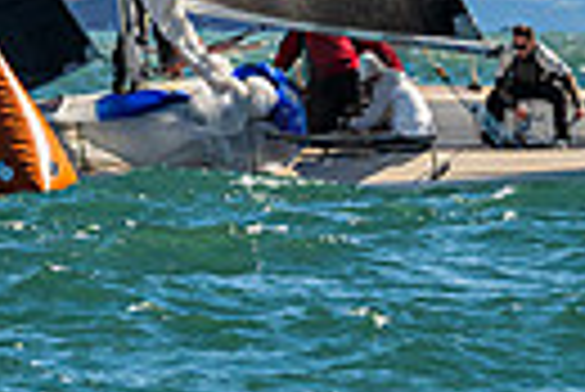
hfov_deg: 1.3
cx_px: 64
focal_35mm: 1559
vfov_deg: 0.9
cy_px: -370
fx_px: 25362
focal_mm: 280
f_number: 8
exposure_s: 1/2000
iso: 400
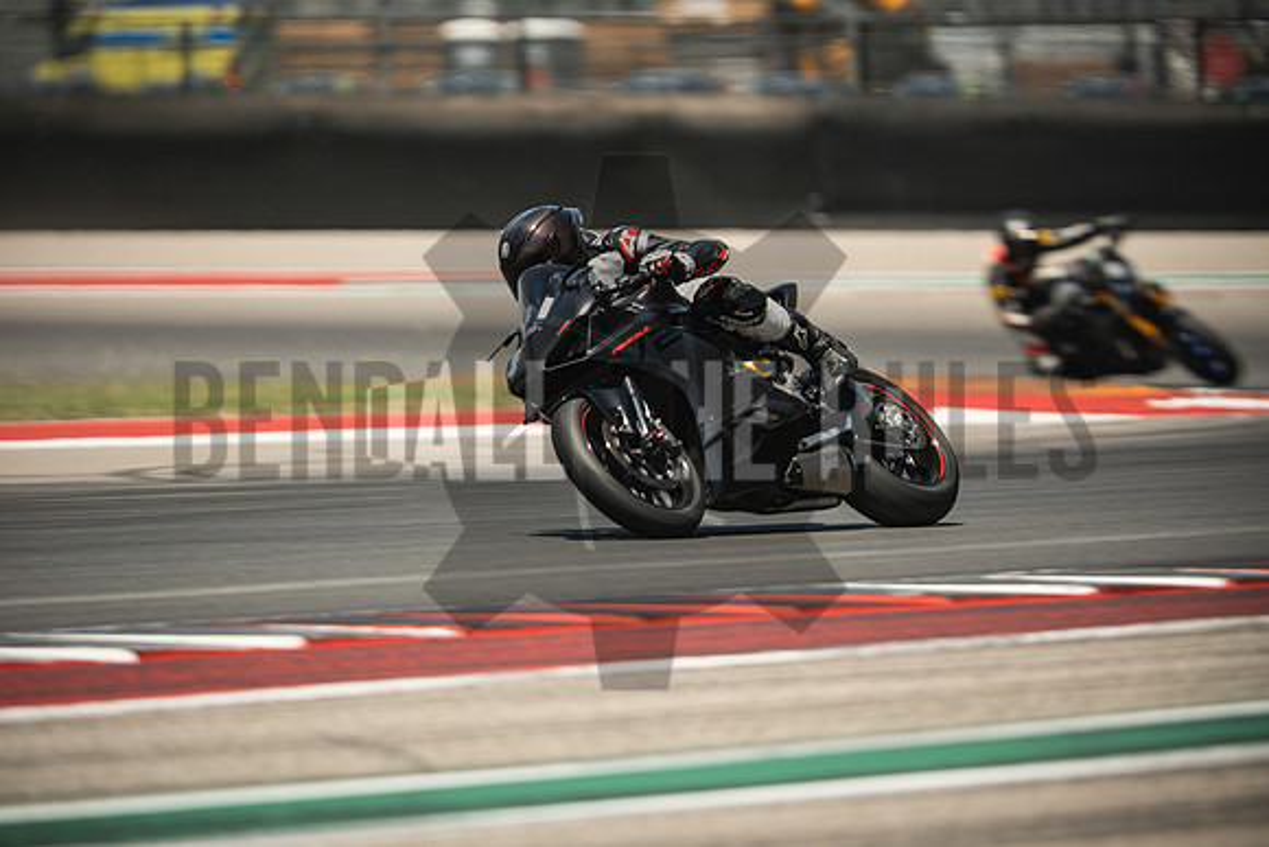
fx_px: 14808
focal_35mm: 420
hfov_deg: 4.9
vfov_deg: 3.3
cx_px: 634
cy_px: 424
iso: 400
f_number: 2.8
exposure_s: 1/320
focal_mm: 280
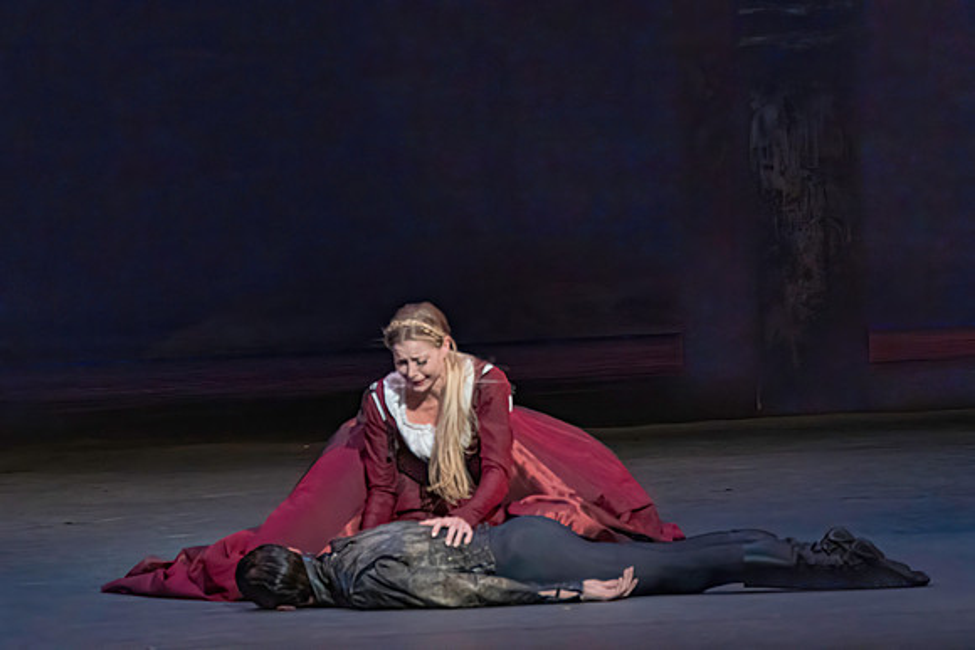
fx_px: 13310
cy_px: 229
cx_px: 491
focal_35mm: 491
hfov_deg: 4.2
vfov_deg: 2.8
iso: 5000
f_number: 7.1
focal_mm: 379
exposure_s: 1/320
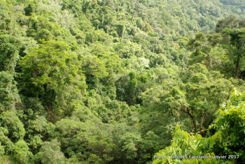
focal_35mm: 42
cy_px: 82
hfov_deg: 46.3
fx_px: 286
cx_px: 122
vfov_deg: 32.0
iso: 500
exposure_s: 1/250
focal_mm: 28
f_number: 8
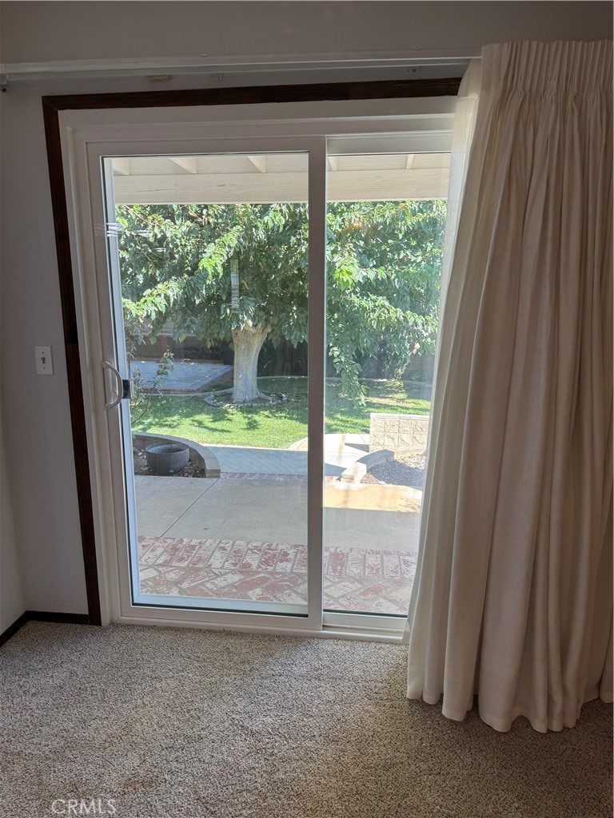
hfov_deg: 56.8
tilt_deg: -12.6
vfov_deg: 71.6
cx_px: 307
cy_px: 409
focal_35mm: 24
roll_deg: -0.3
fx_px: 568
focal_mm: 6.76
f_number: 1.78
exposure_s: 1/120
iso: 50
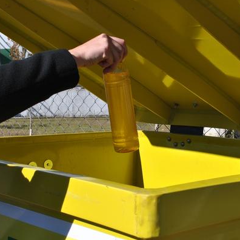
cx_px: 150
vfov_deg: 24.0
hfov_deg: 23.9
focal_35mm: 72
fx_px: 565
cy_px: 129
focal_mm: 32
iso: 100
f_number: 8
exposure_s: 1/250
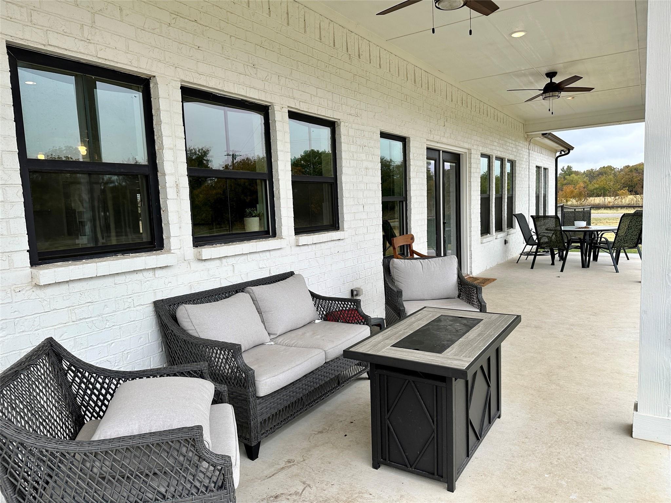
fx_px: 465
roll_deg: +2.1
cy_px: 252
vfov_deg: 56.8
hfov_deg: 71.6
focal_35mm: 24
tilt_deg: -5.7
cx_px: 336
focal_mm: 6.86
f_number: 1.78
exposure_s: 1/927
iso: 80
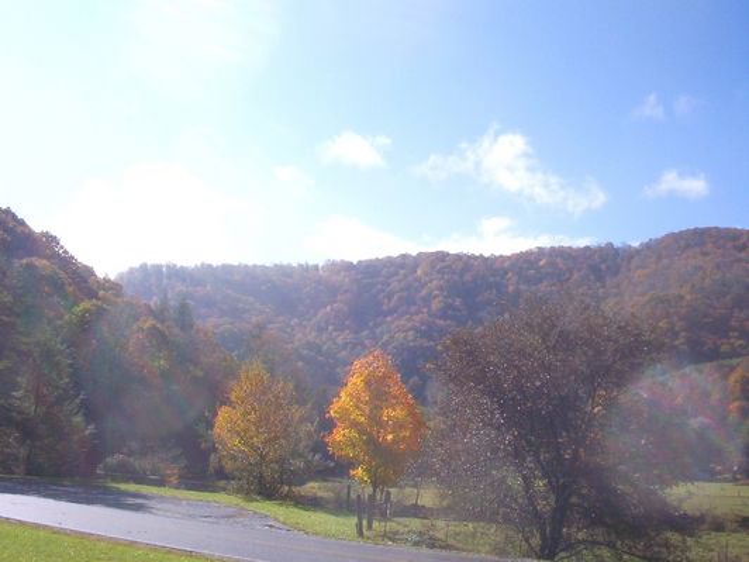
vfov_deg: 36.8
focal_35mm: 39
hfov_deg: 47.9
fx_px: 844
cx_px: 374
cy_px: 281
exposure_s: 1/275
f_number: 8
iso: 100
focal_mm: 6
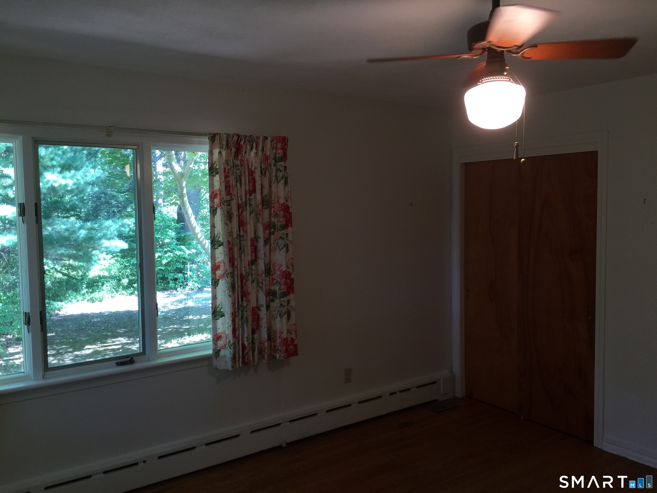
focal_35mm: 29
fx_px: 550
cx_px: 328
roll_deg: -0.6
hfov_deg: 61.7
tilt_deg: -4.1
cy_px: 246
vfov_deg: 48.2
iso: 32
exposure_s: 1/30
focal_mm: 4.15
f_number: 2.2
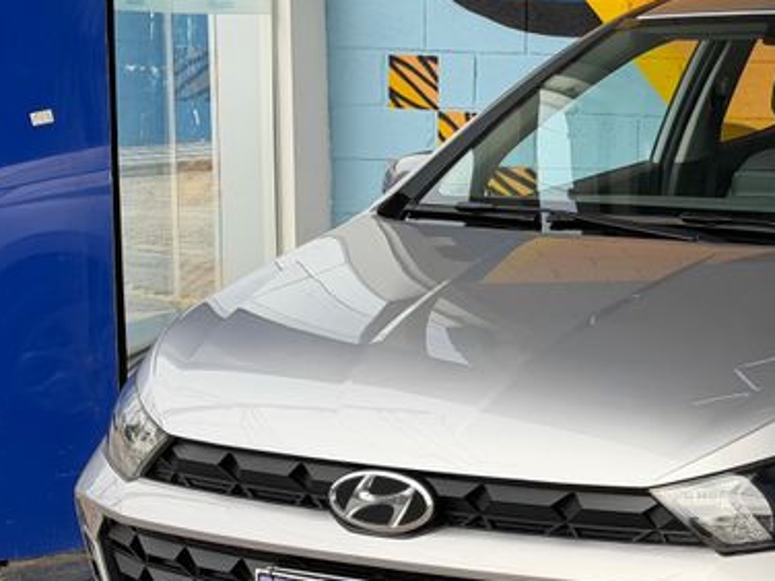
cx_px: 732
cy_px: 410
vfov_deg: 15.0
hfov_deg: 19.6
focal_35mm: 98
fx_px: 2194
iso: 80
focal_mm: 6.76
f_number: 1.78
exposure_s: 1/1484
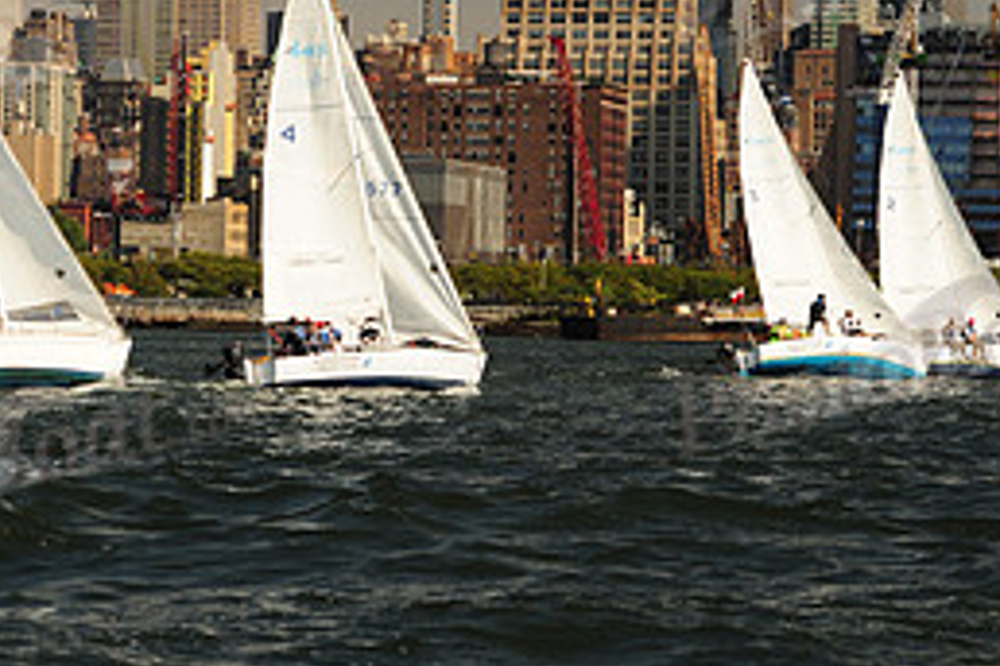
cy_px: 209
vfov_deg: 8.7
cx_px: 473
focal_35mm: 157
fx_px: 4361
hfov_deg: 13.1
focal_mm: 70
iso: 320
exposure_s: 1/1250
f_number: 4
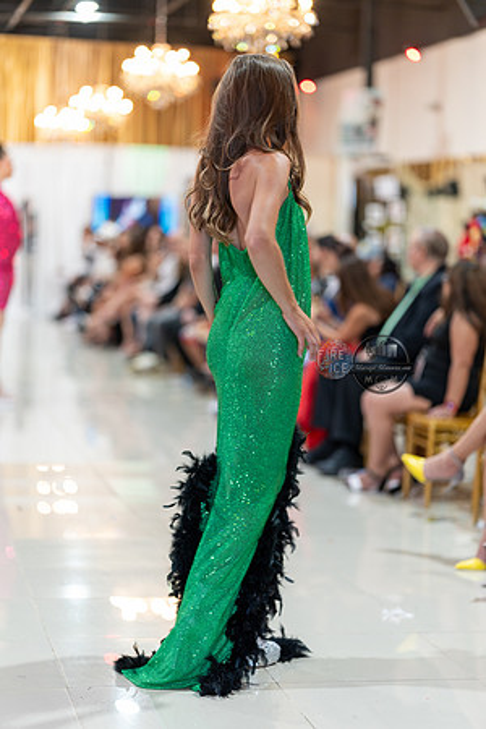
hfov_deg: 16.1
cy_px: 364
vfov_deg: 23.9
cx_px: 243
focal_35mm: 85
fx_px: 1721
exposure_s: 1/160
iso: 320
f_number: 1.4
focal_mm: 85
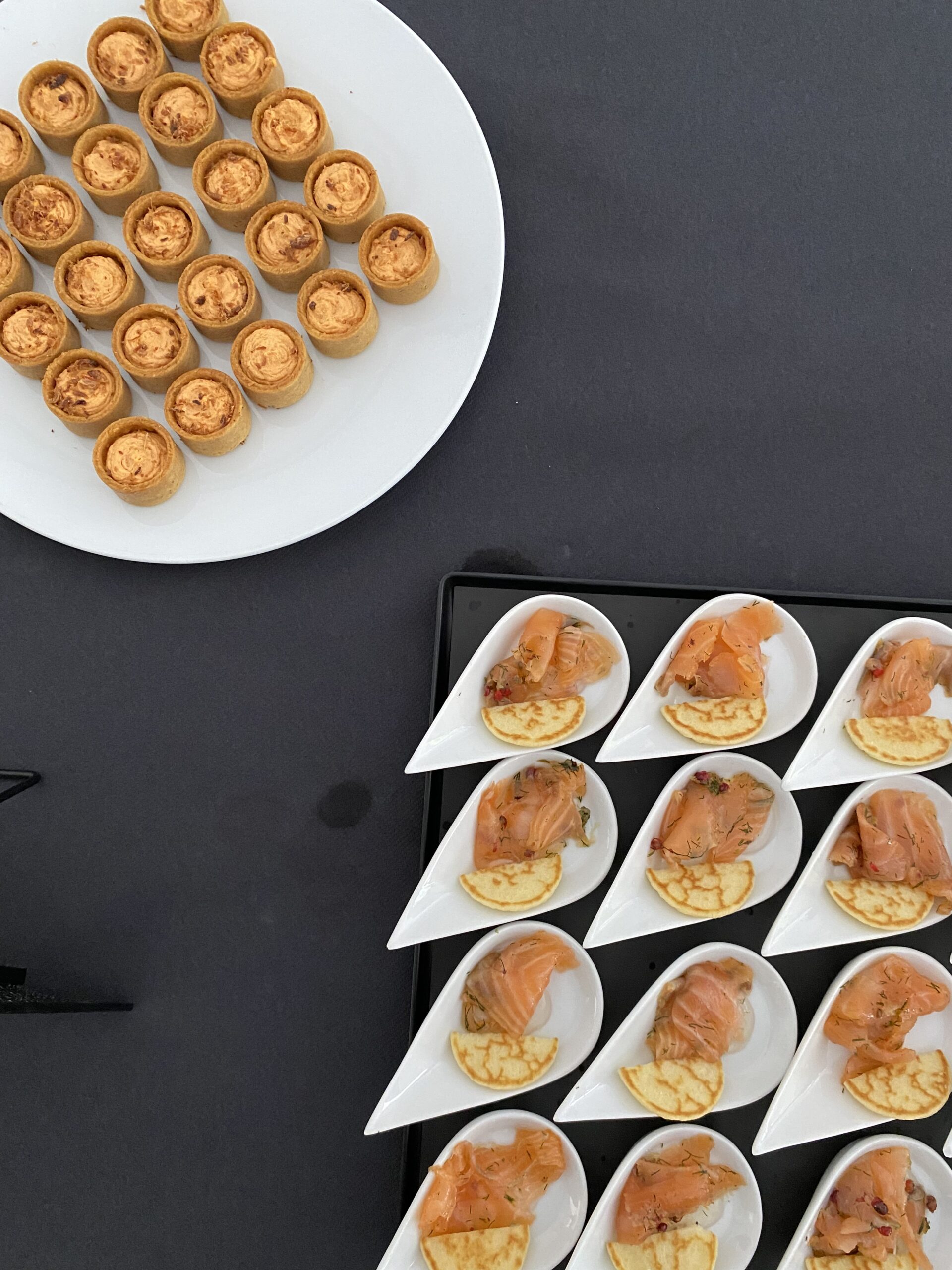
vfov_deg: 67.3
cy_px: 635
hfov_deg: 53.1
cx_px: 476
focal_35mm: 26
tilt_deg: -83.3
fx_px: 953
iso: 500
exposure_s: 1/60
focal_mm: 4.25
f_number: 1.8
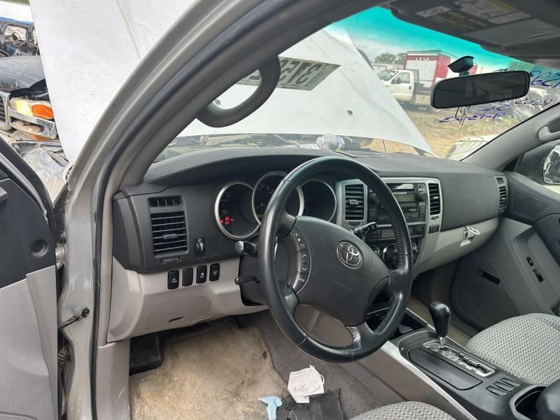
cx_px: 280
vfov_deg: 56.8
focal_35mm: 24
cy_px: 210
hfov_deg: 71.6
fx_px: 388
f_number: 1.78
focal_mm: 6.86
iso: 80
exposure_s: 1/163
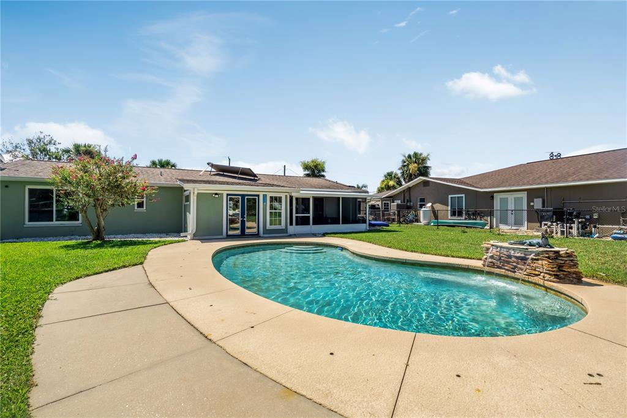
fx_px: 287
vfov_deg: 72.0
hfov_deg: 95.0
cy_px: 209
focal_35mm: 16
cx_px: 314
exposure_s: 1/4000
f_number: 9
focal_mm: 11
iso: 250
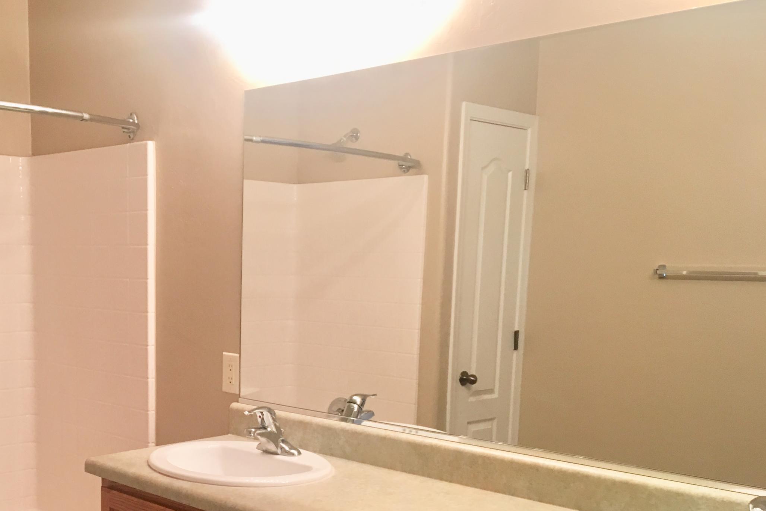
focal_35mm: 44
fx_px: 936
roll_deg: +0.2
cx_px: 225
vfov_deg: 29.9
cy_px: 395
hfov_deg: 43.5
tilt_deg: -10.9
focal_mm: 4.15
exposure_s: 1/30
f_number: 2.2
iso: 80
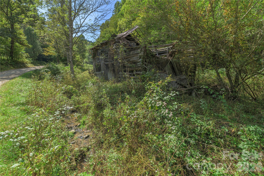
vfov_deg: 70.4
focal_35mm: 17
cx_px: 132
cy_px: 88
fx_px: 125
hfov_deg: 93.3
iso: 320
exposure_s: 1/500
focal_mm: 17
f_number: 8
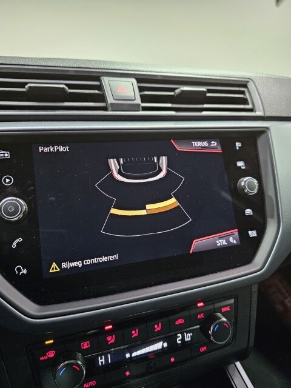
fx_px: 258
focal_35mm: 23
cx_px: 146
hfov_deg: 58.9
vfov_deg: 73.9
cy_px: 194
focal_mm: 6.3
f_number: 1.7
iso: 640
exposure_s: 1/100
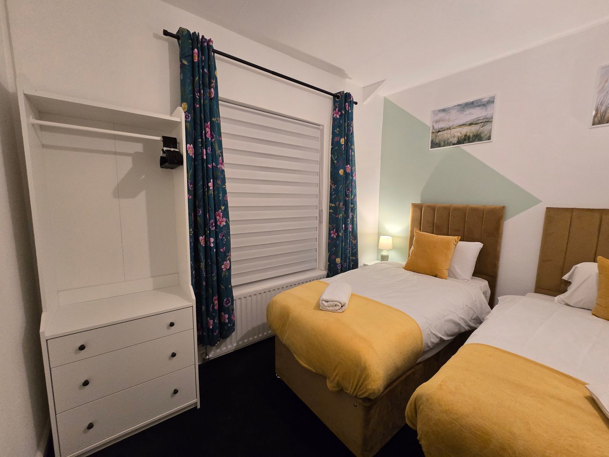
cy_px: 228
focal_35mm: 13
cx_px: 304
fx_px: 229
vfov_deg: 89.9
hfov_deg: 106.2
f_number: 2.2
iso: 400
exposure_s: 1/50
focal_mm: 2.2
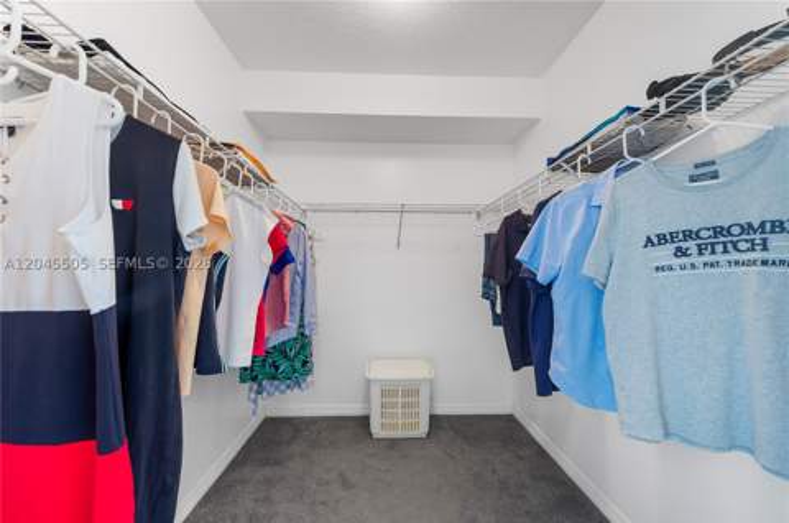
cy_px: 262
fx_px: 306
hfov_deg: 104.4
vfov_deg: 81.0
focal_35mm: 14
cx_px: 394
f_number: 8
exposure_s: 1/1.67
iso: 400
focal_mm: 14
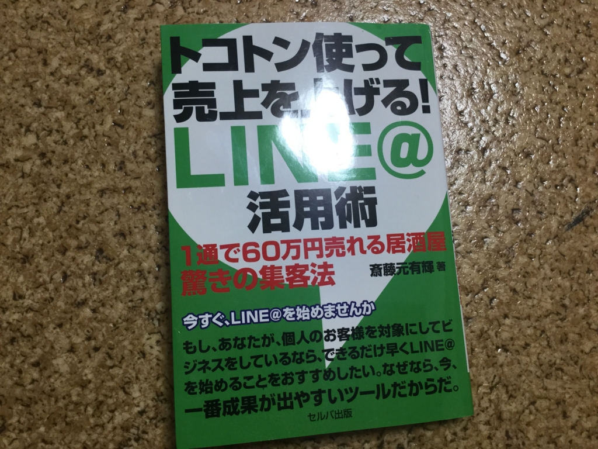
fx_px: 536
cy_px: 224
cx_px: 299
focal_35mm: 31
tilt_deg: -81.6
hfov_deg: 58.4
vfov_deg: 45.4
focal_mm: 3.3
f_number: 2.4
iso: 64
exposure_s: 1/30
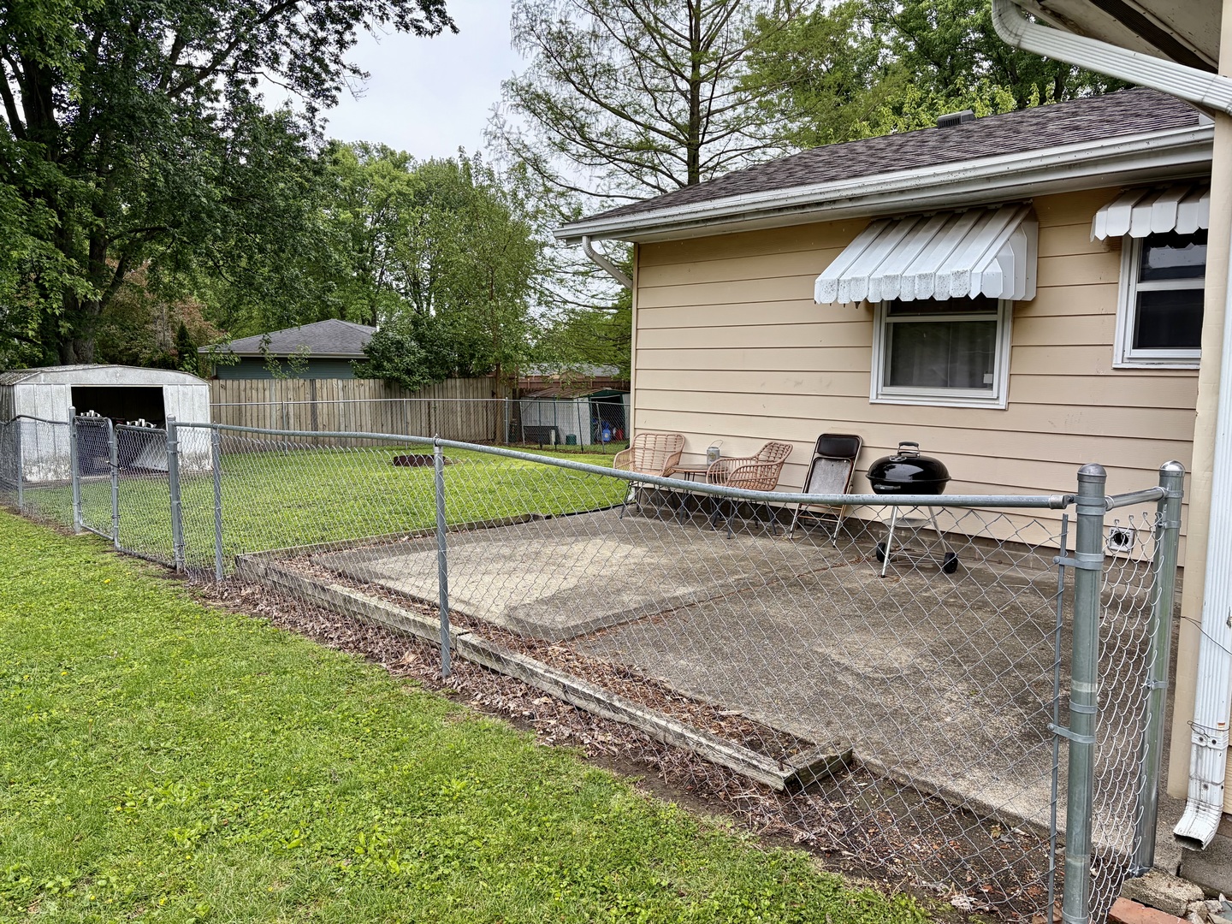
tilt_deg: -6.1
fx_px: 925
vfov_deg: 53.1
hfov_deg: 67.3
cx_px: 616
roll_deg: -1.7
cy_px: 462
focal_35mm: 26
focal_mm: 5.96
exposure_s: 1/739
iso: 64
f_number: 1.6
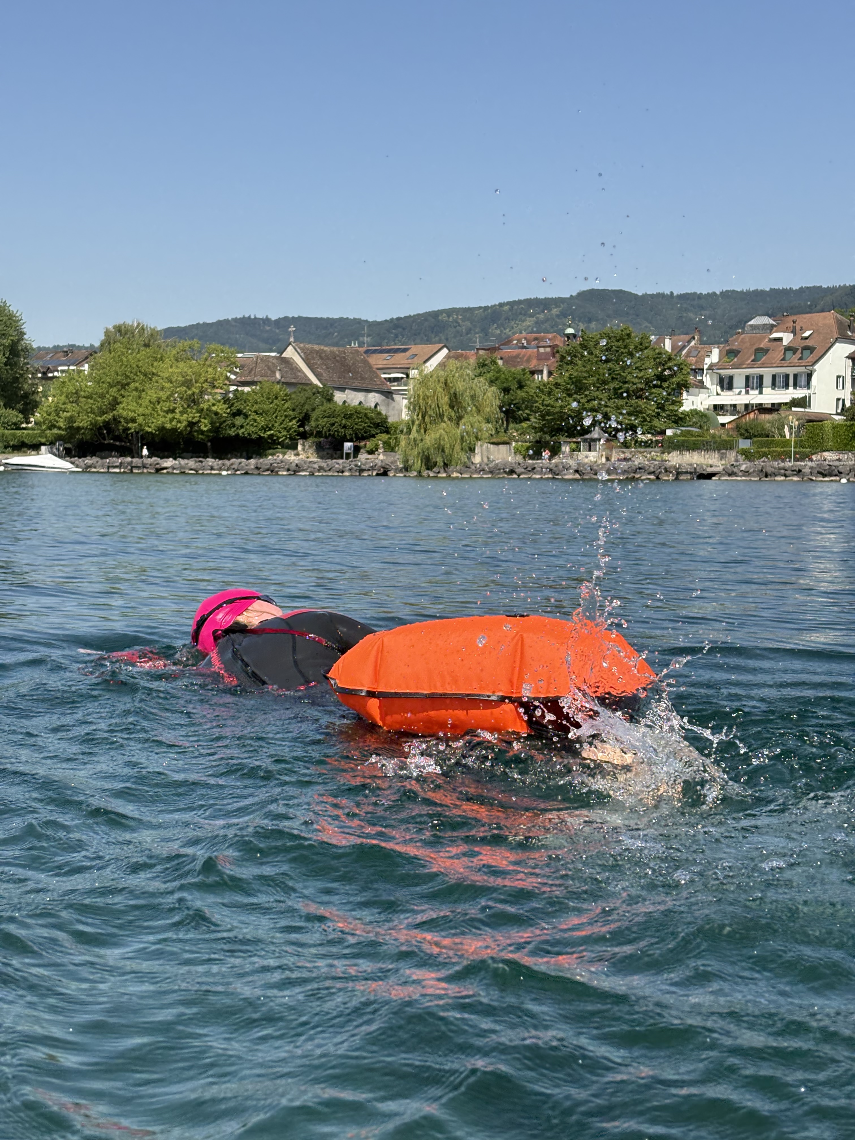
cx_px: 428
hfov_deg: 28.0
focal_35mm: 52
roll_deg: -0.7
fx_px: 1713
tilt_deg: -1.4
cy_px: 570
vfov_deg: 36.8
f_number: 1.6
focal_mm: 5.96
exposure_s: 1/2994
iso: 50
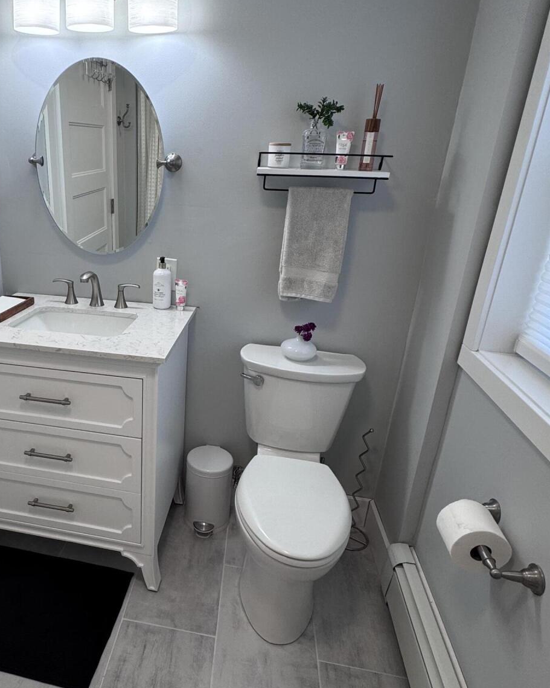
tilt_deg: -20.2
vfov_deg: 70.3
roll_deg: -1.0
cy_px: 337
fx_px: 488
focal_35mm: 24
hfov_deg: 56.9
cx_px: 164
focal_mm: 2.22
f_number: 2.2
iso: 80
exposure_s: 1/120
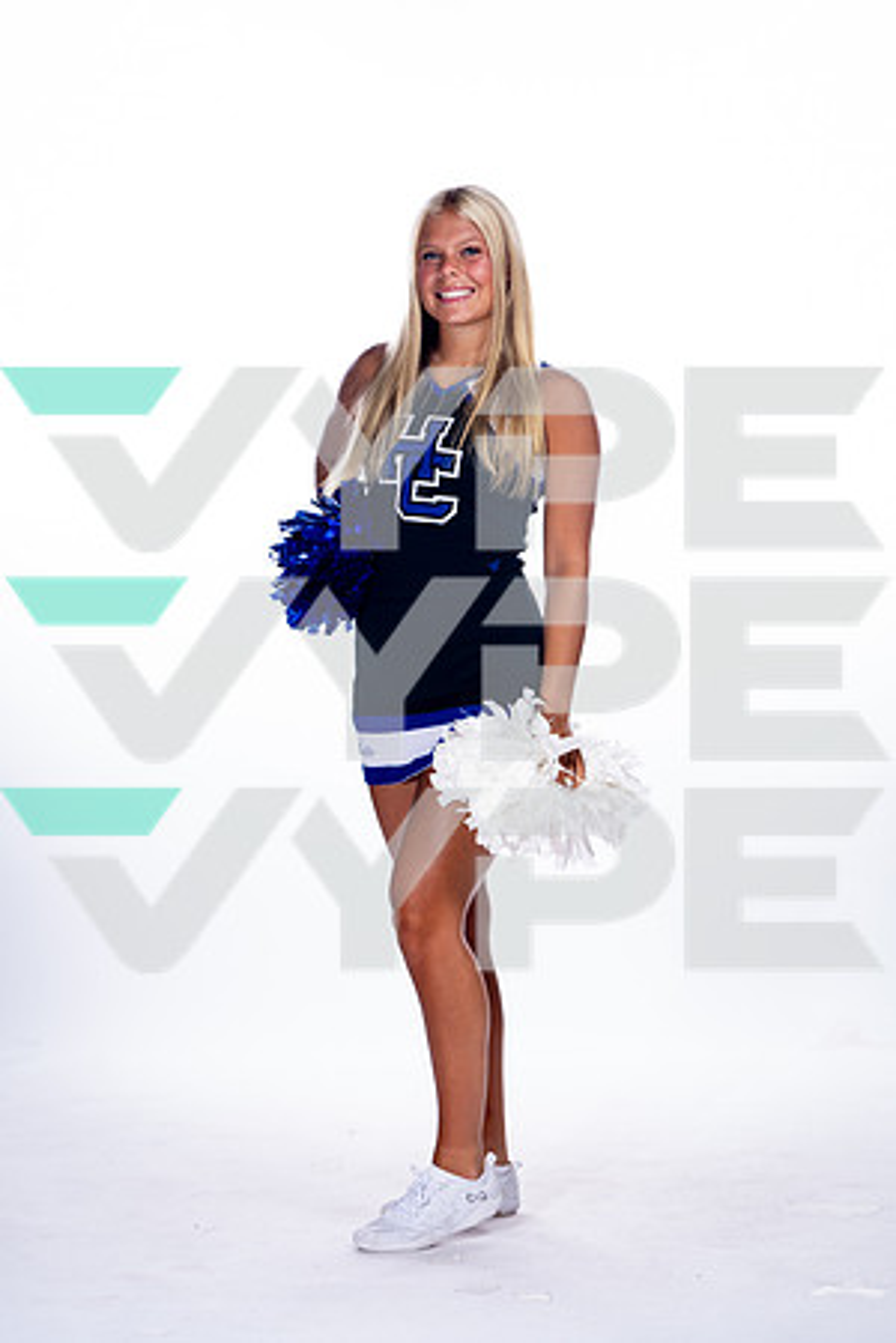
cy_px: 672
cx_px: 448
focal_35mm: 115
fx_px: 4293
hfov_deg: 11.9
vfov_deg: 17.8
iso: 800
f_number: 5.6
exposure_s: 1/250
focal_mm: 115
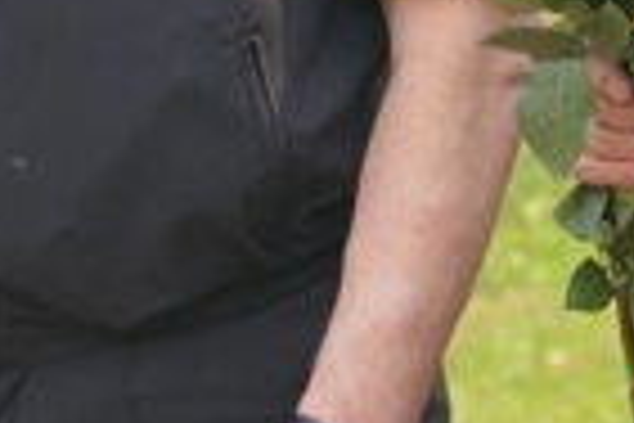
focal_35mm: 1307
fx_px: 23016
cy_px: -130
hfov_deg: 1.6
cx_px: 369
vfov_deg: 1.1
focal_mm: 89.34
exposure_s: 1/250
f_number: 4
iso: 125
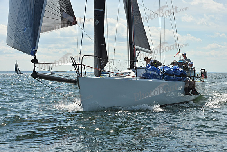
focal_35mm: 80
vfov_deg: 17.1
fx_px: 505
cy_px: 76
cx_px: 114
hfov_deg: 25.4
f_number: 11
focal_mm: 80
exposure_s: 1/1000
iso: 250
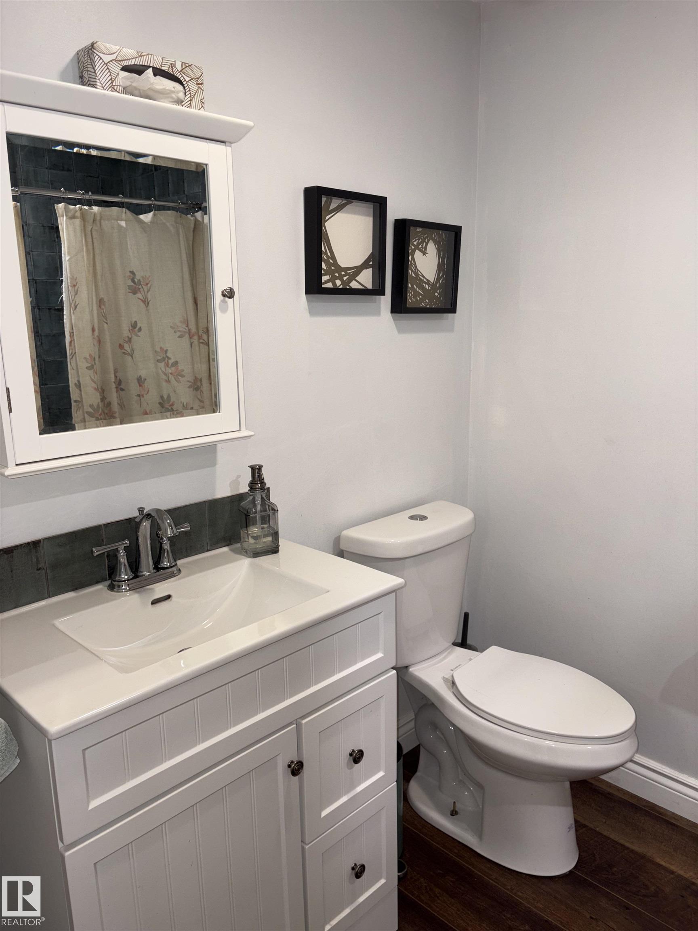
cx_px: 349
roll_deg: +0.8
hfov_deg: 53.1
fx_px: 699
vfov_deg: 67.3
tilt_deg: -12.1
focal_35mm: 26
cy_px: 466
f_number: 1.6
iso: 32
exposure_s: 1/21
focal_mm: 5.96
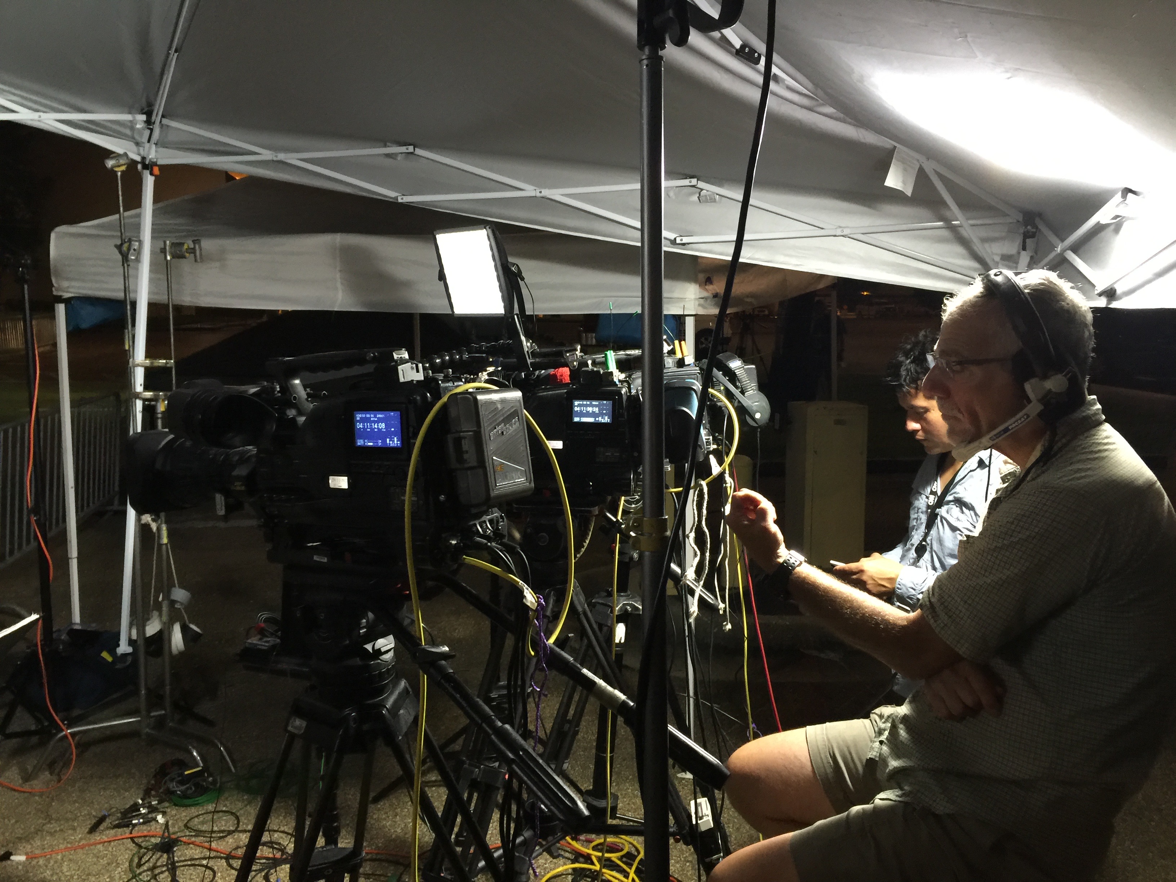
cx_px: 588
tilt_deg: -8.3
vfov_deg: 48.2
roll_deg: -1.6
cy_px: 441
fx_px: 985
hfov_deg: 61.7
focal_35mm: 29
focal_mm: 4.15
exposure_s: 1/4
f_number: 2.2
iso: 64
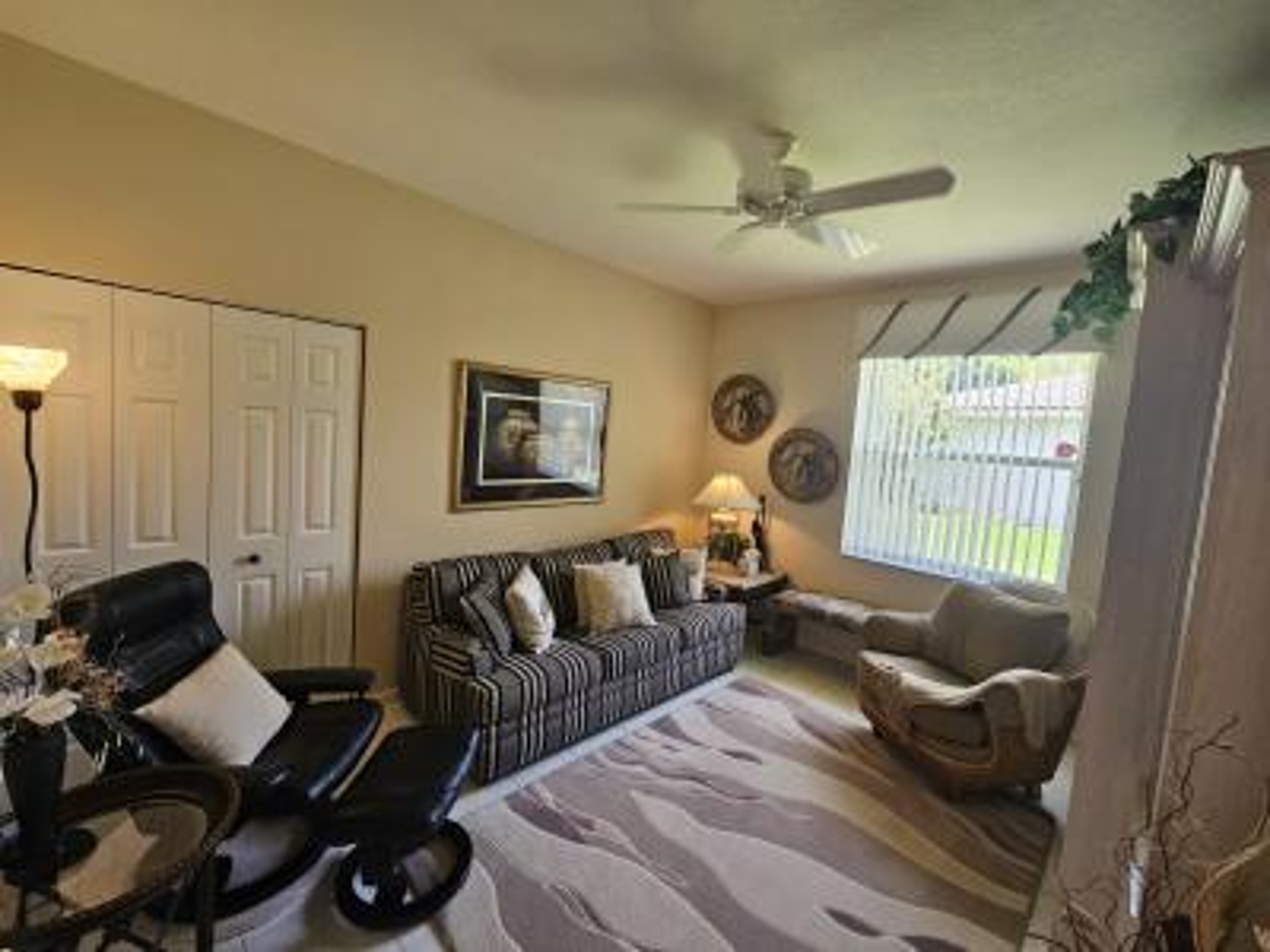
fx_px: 477
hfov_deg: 106.2
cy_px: 476
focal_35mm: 13
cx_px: 635
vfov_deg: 89.9
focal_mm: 2.2
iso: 100
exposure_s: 1/60
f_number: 2.2
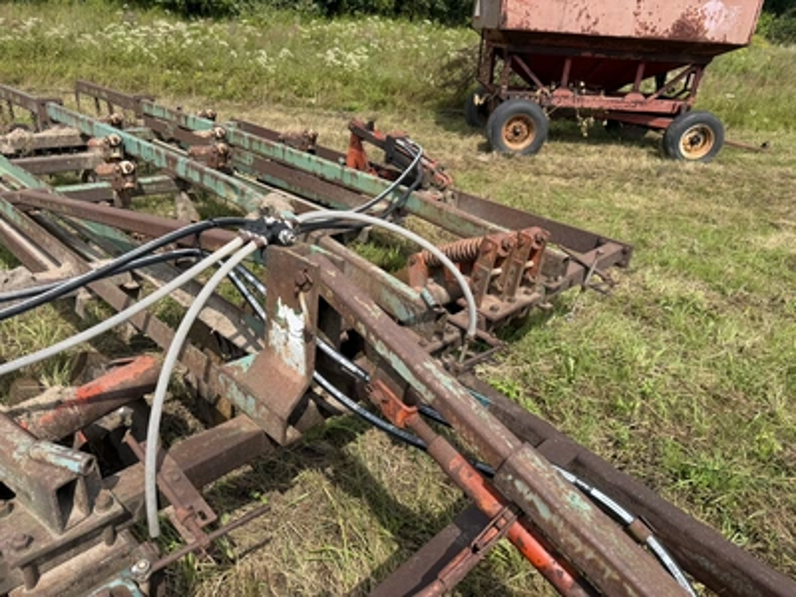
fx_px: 552
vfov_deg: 56.8
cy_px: 298
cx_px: 398
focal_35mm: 24
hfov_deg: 71.6
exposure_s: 1/3145
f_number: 1.78
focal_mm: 6.76
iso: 80
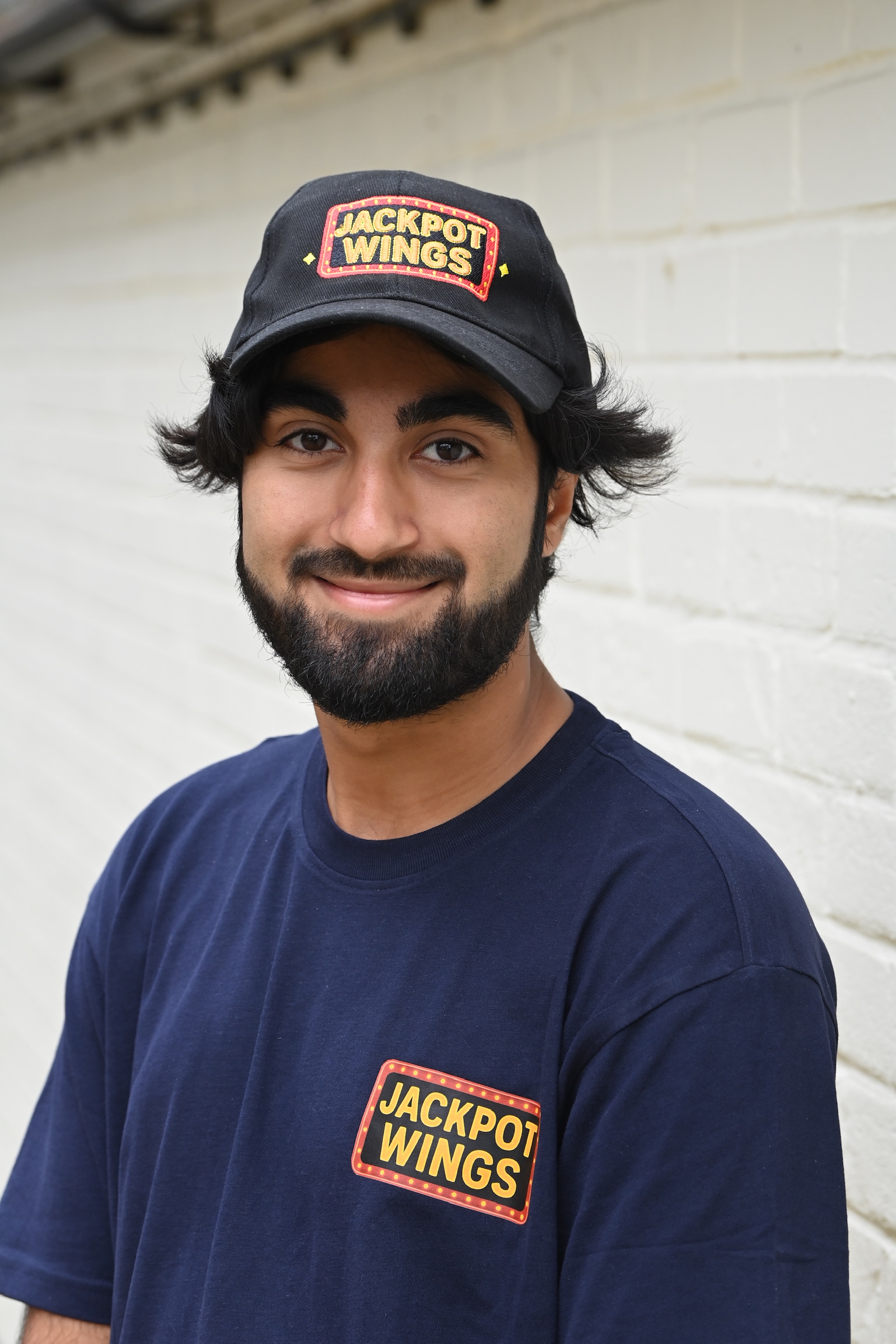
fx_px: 4480
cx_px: 448
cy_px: 672
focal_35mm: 120
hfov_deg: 11.4
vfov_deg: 17.1
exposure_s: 1/400
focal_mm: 120
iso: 800
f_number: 6.3
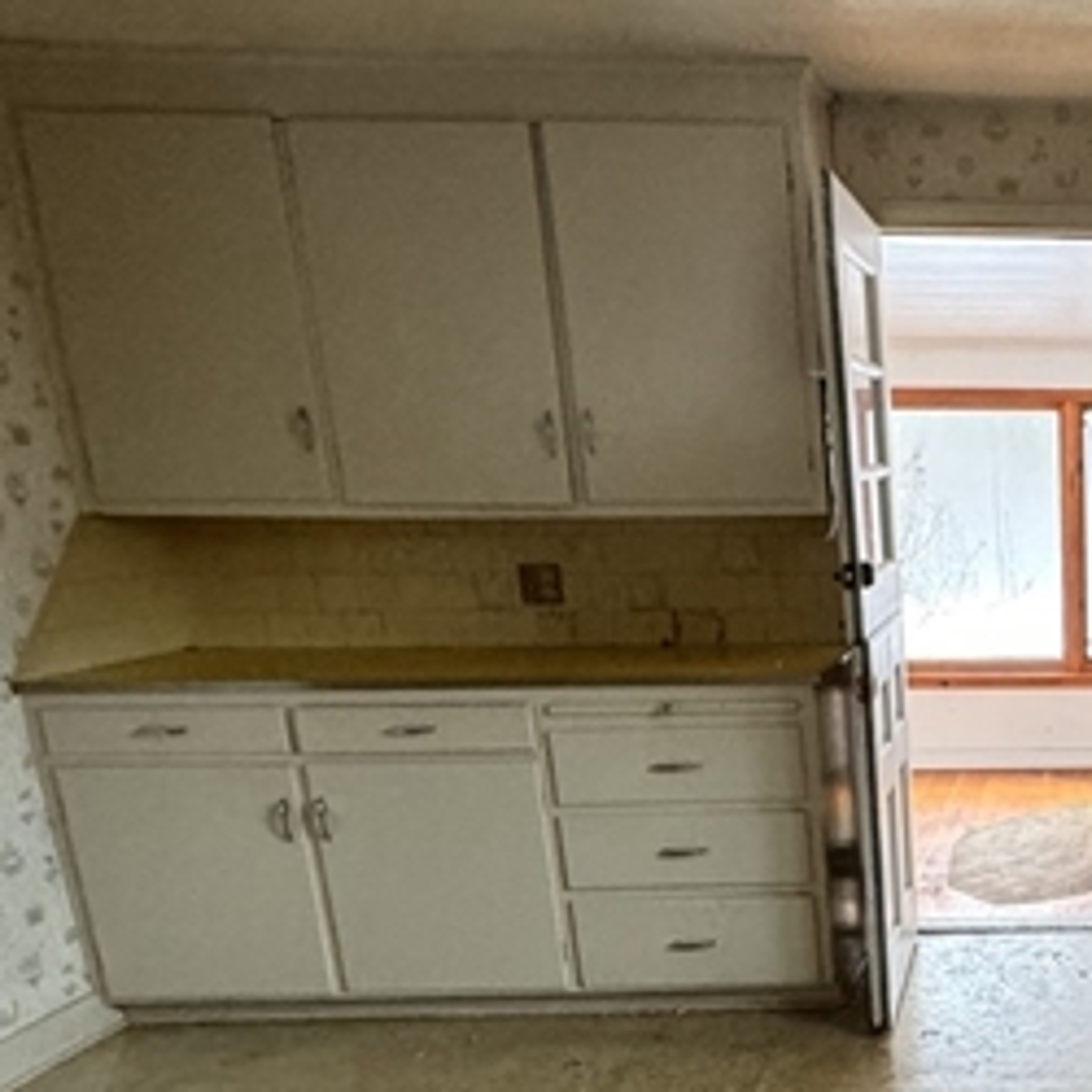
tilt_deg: -15.6
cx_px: 1192
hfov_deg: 37.1
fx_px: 1356
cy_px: 860
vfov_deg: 42.1
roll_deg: +0.5
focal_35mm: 38
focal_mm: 2.22
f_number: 2.2
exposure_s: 1/82
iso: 320
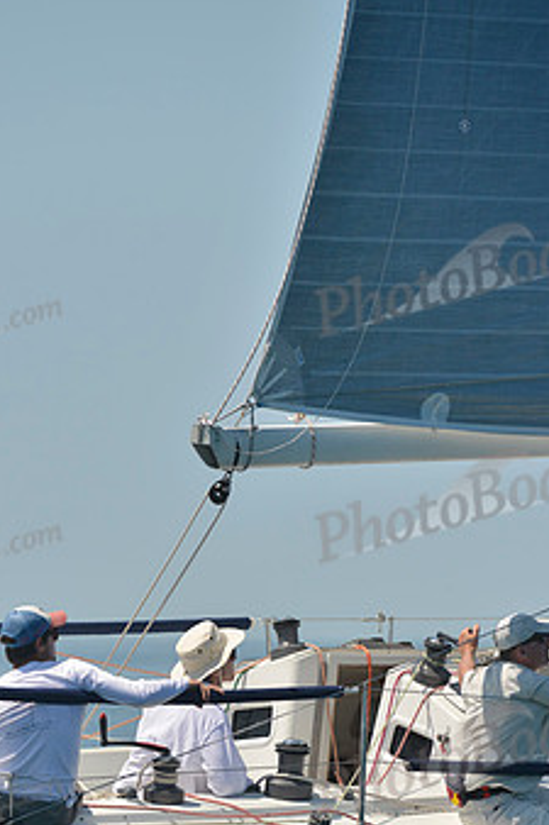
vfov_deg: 5.0
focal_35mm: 412
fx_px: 9433
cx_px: 189
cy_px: 661
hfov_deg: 3.3
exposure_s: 1/2500
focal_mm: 240
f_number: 5
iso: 280
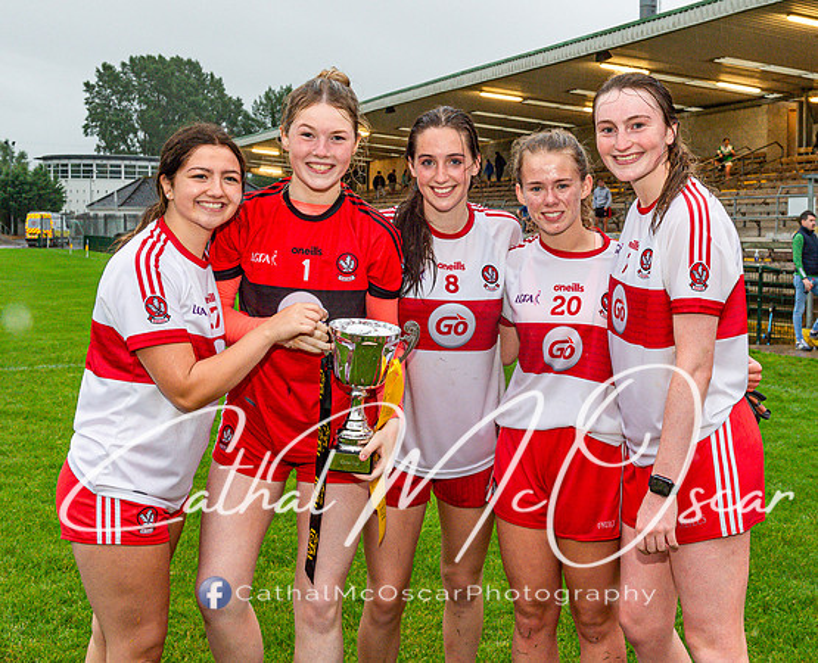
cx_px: 500
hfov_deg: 41.2
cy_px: 282
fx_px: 1080
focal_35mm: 44
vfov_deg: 34.1
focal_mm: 34
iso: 1600
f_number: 5
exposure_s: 1/100
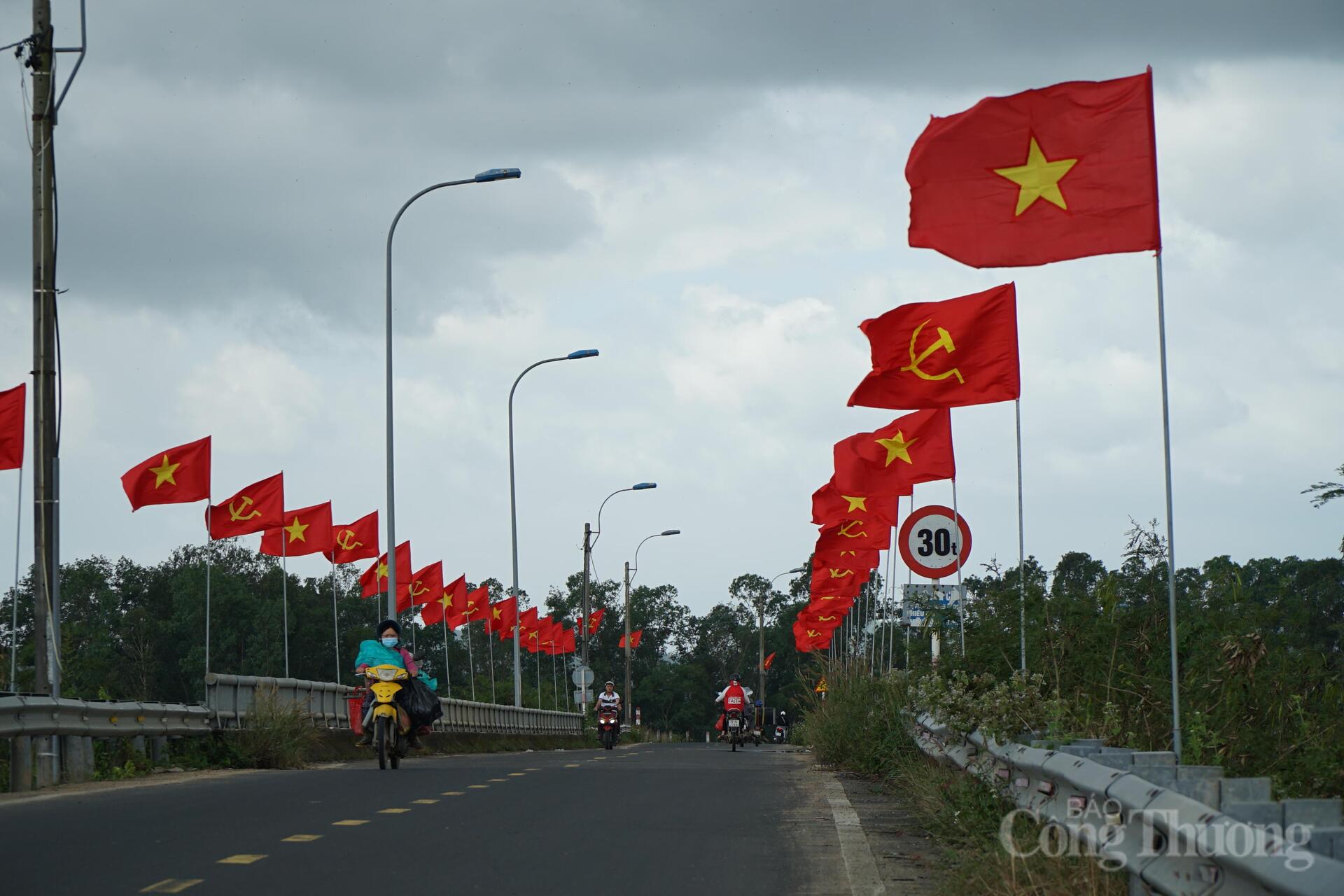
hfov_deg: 16.1
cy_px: 448
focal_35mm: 127
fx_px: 4741
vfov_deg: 10.8
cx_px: 672
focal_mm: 85
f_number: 6.3
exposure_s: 1/320
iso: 100
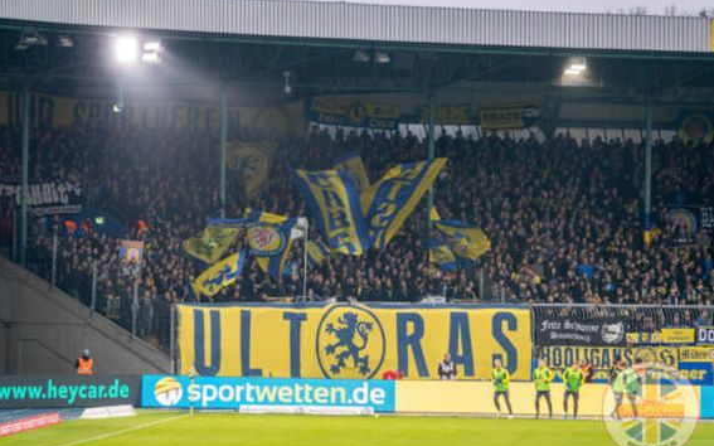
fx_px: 5097
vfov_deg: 5.0
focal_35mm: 262
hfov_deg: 8.0
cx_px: 356
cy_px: 235
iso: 1000
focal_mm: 93.9
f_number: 4
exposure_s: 1/250
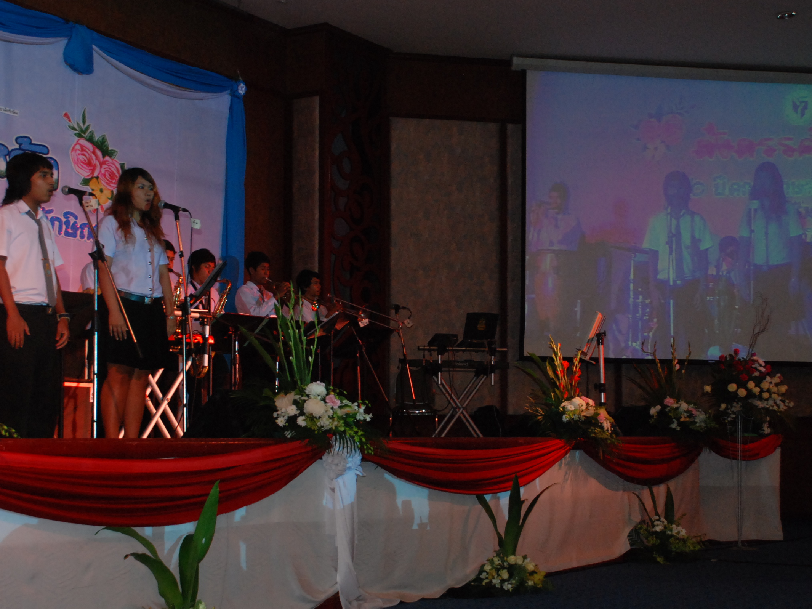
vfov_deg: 26.5
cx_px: 452
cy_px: 347
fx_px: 1290
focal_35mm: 55
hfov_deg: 34.9
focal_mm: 28
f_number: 5
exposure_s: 1/60
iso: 1000
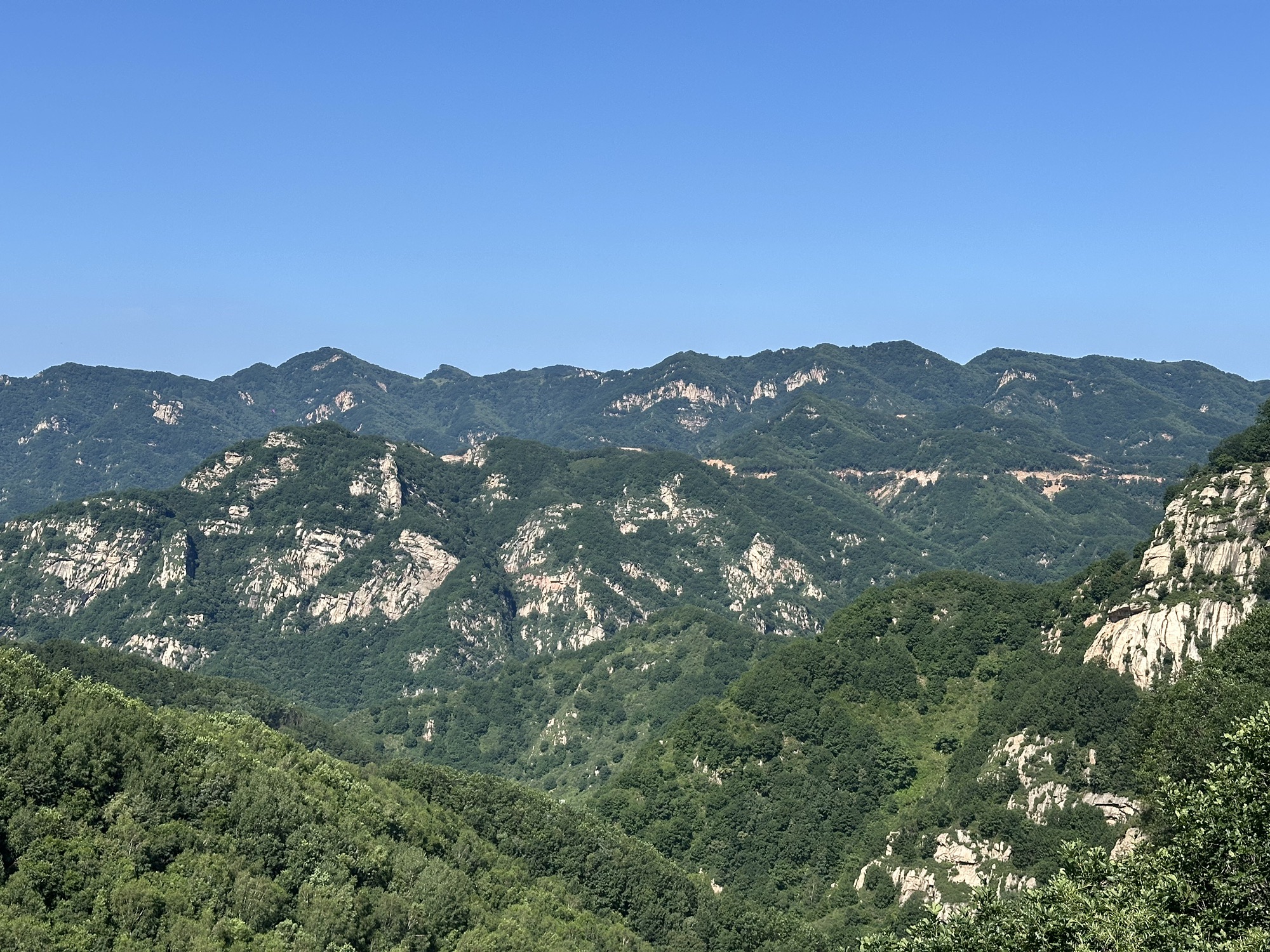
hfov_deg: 39.7
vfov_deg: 30.3
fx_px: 1761
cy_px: 476
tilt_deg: +0.4
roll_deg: -0.3
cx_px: 635
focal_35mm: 48
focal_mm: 6.86
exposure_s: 1/3058
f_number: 1.78
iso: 64
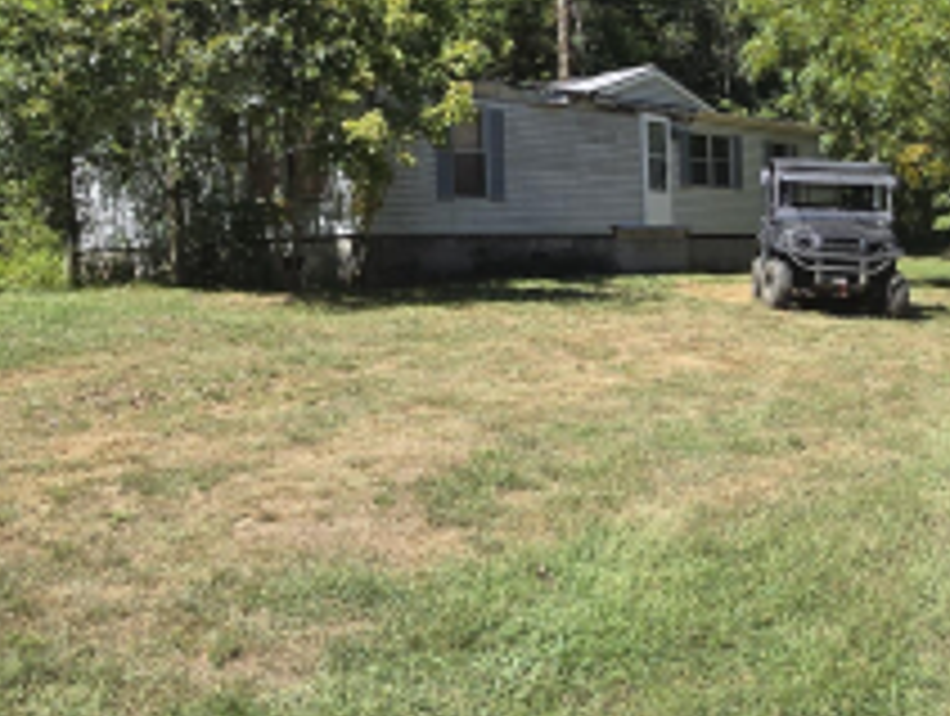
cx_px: 439
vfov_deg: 34.6
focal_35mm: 41
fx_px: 1127
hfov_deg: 45.7
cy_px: 198
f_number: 2.2
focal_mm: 2.2
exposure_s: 1/1215
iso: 50
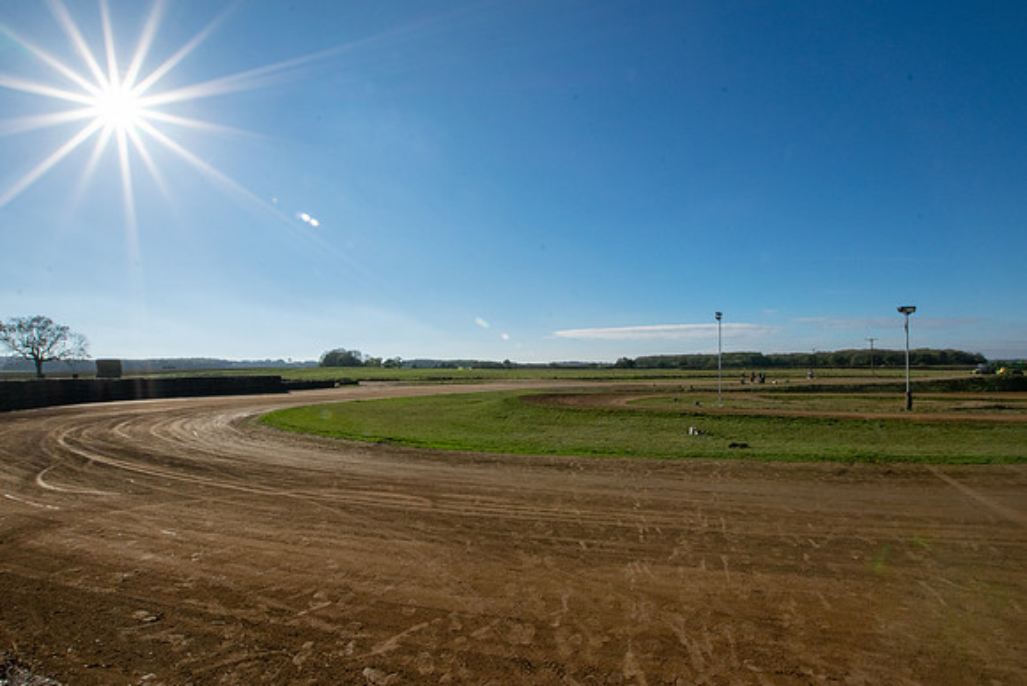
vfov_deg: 74.0
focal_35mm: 16
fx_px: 454
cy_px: 359
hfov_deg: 96.9
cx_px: 542
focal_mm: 10
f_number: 22
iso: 500
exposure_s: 1/400
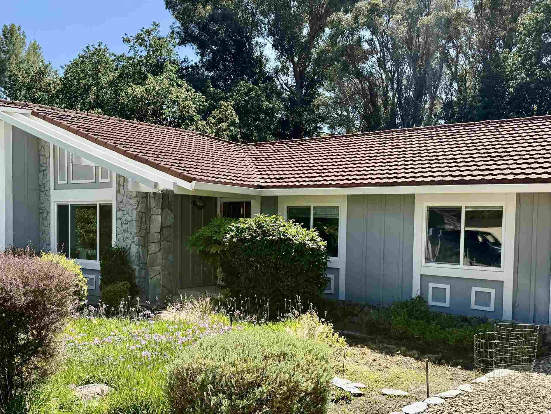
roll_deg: -0.6
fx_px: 621
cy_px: 246
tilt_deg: -2.6
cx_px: 248
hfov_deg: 47.8
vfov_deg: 36.7
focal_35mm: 39
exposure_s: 1/2703
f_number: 1.78
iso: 80
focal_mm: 6.76
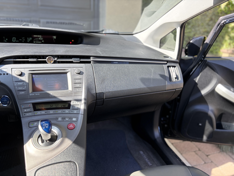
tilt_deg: -18.5
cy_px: 88
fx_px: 176
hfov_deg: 67.3
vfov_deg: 53.1
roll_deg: -1.7
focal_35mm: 26
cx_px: 117
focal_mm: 5.96
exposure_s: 1/217
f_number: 1.6
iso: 50
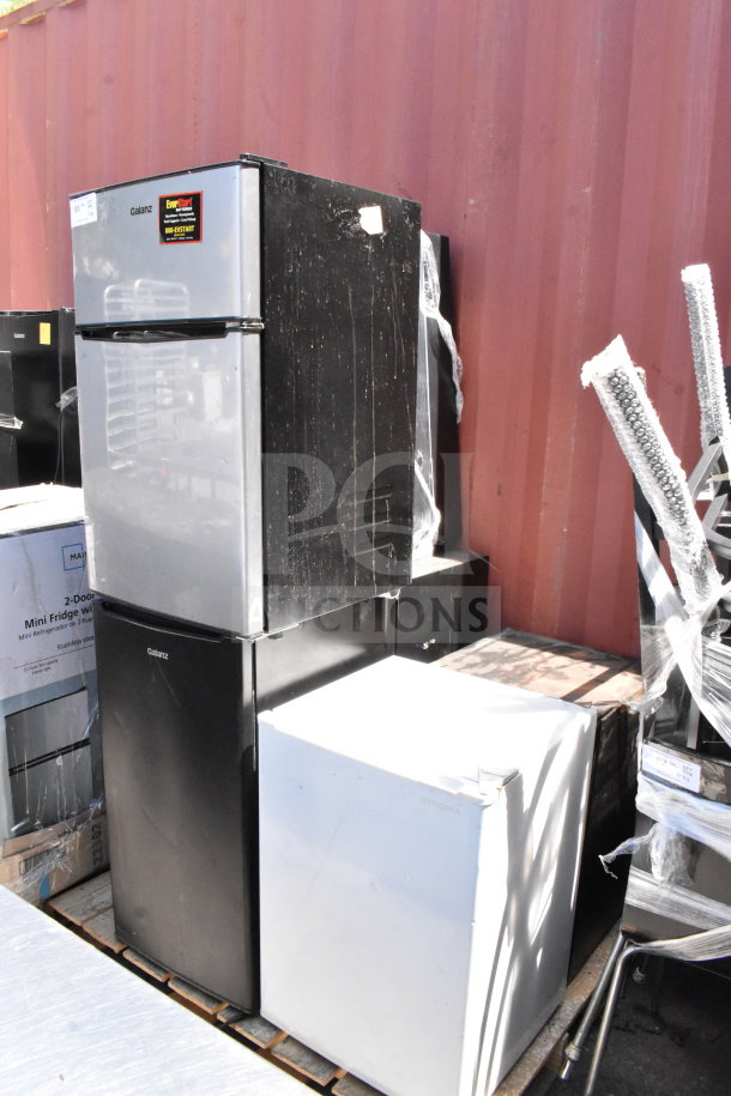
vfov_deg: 67.4
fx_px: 822
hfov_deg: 47.9
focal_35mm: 27
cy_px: 548
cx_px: 366
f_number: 14
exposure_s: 1/800
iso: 6400
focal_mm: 18
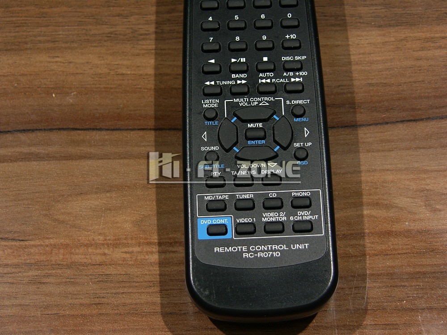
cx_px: 224
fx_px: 1162
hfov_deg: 21.8
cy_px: 168
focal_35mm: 90
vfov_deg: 16.4
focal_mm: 23.2
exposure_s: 1/100
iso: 50
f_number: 3.2
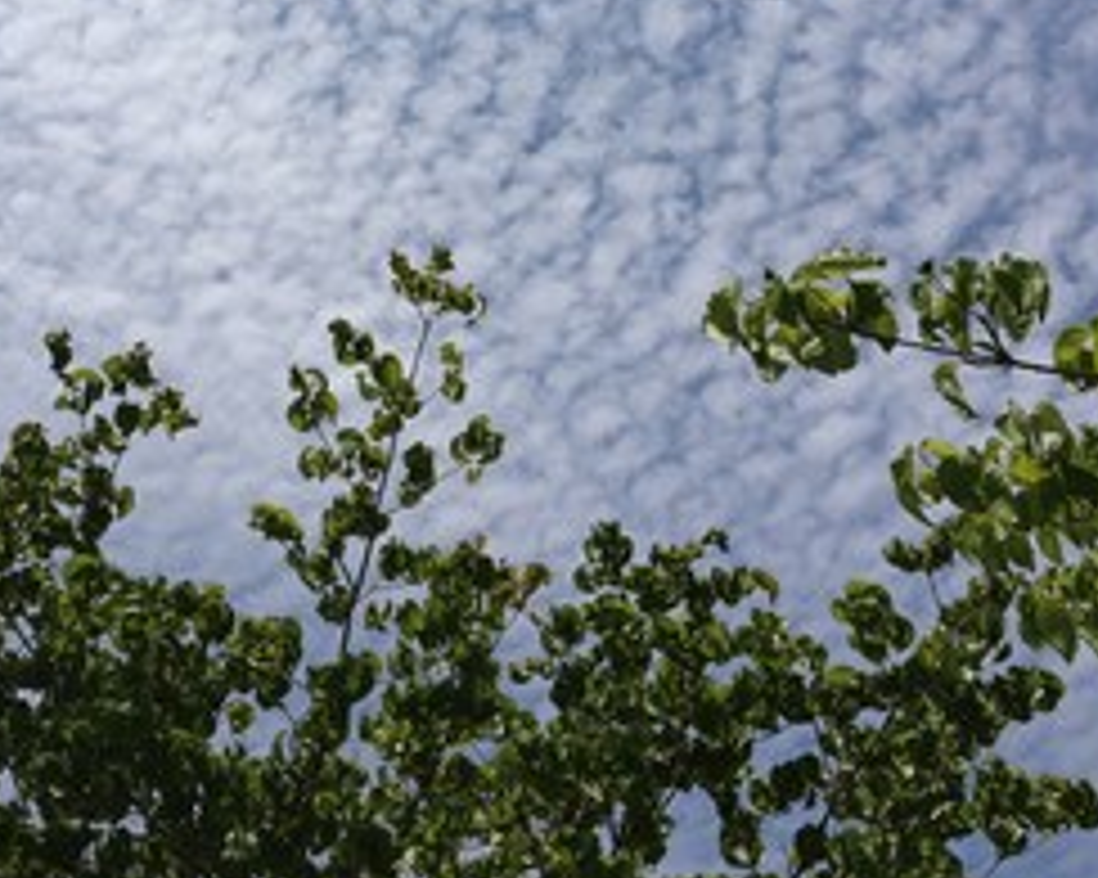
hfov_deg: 29.9
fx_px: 2046
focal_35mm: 63
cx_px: 423
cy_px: 194
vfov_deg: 23.9
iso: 50
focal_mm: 4.28
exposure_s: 1/5025
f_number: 2.4
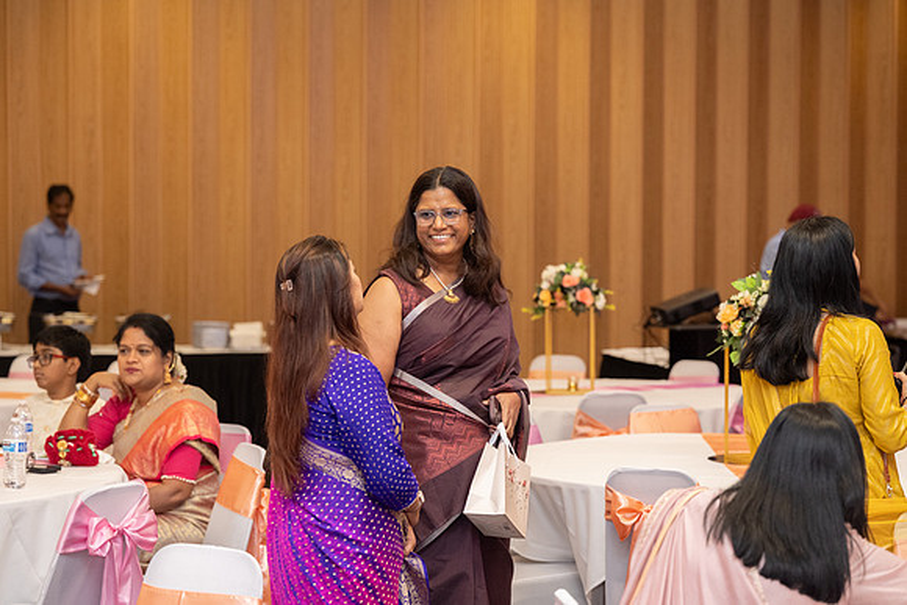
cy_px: 302
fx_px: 2085
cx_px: 454
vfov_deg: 16.5
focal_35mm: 83
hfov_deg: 24.5
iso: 1000
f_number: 3.5
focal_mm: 82
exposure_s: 1/160
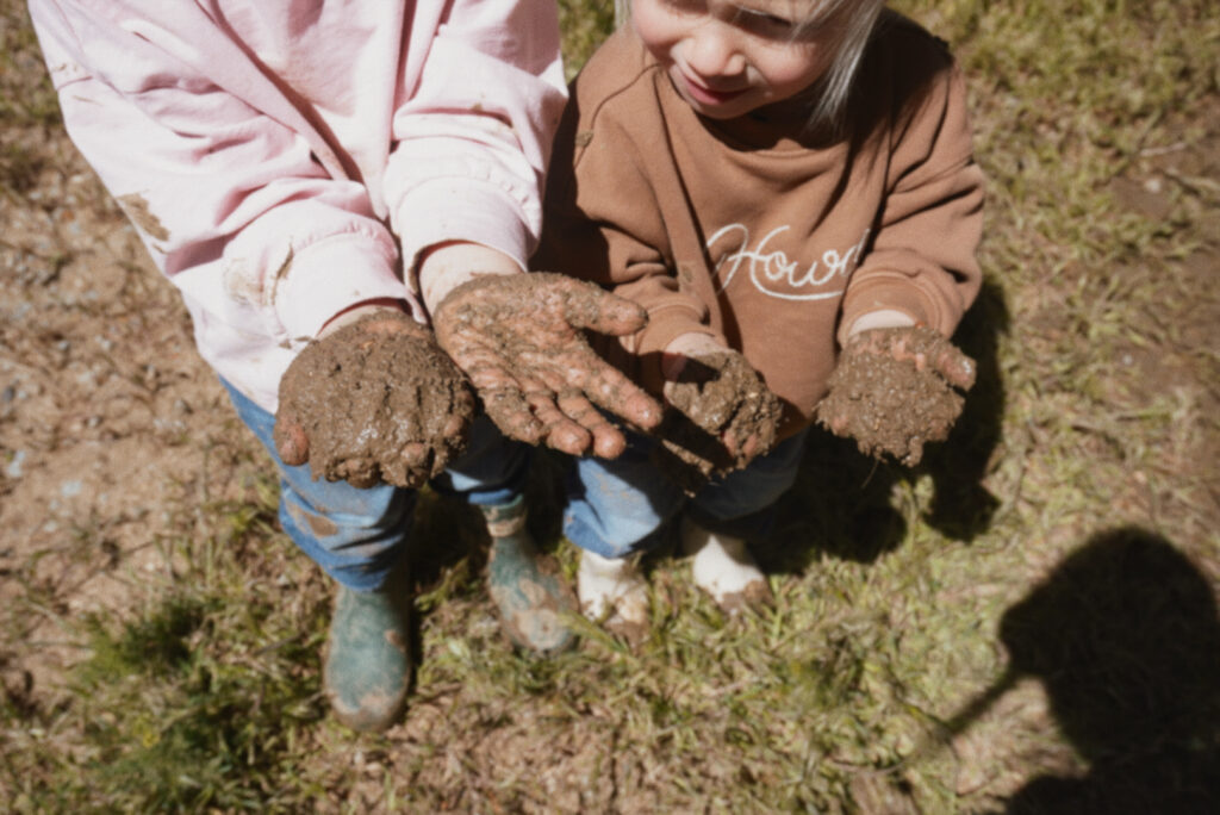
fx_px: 1170
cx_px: 610
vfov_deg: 38.4
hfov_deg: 55.1
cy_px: 408
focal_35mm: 34
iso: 100
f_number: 7.1
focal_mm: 23
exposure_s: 1/400
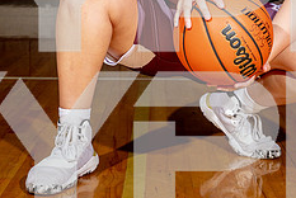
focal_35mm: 97
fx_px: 799
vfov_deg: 13.9
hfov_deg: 21.0
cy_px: -15
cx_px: 113
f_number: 6.3
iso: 100
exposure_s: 1/250
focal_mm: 39
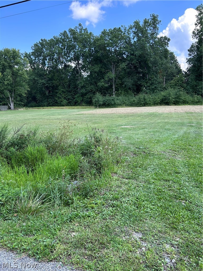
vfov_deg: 67.3
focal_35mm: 26
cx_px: 102
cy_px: 136
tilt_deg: -11.2
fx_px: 203
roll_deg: +2.3
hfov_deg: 53.1
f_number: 1.5
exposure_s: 1/780
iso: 50
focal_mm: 5.7
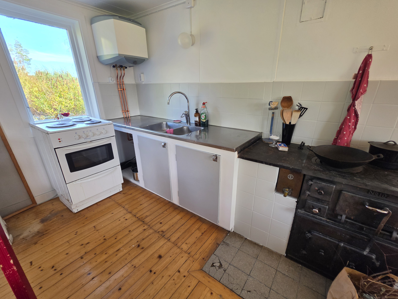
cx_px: 209
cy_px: 158
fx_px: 161
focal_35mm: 14
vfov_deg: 85.6
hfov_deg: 102.0
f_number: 1.9
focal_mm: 2.2
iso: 64
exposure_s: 1/100
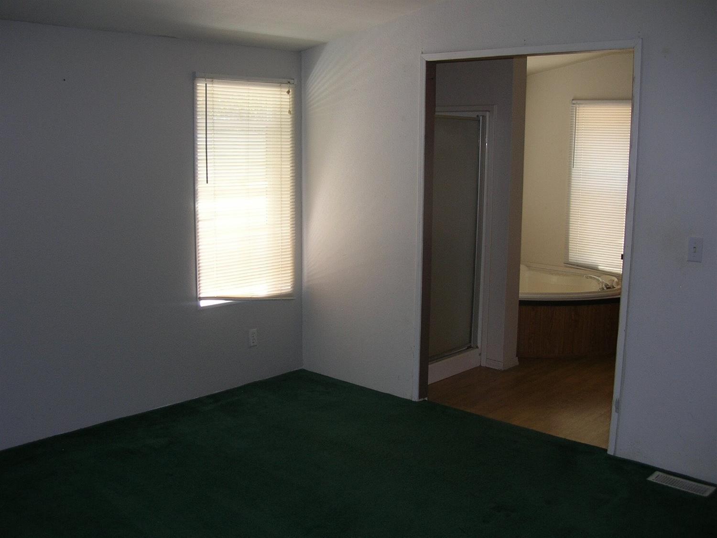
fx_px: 746
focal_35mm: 36
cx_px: 358
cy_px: 269
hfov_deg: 51.4
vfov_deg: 39.7
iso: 50
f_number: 2.7
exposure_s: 1/30
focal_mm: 6
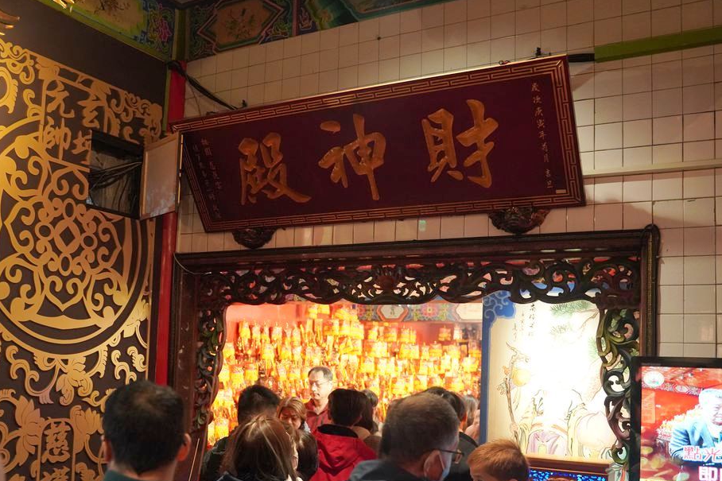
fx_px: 742
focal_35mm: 37
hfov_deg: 51.6
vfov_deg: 35.7
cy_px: 302
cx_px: 296
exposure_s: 1/160
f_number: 2.8
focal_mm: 28
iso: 4000
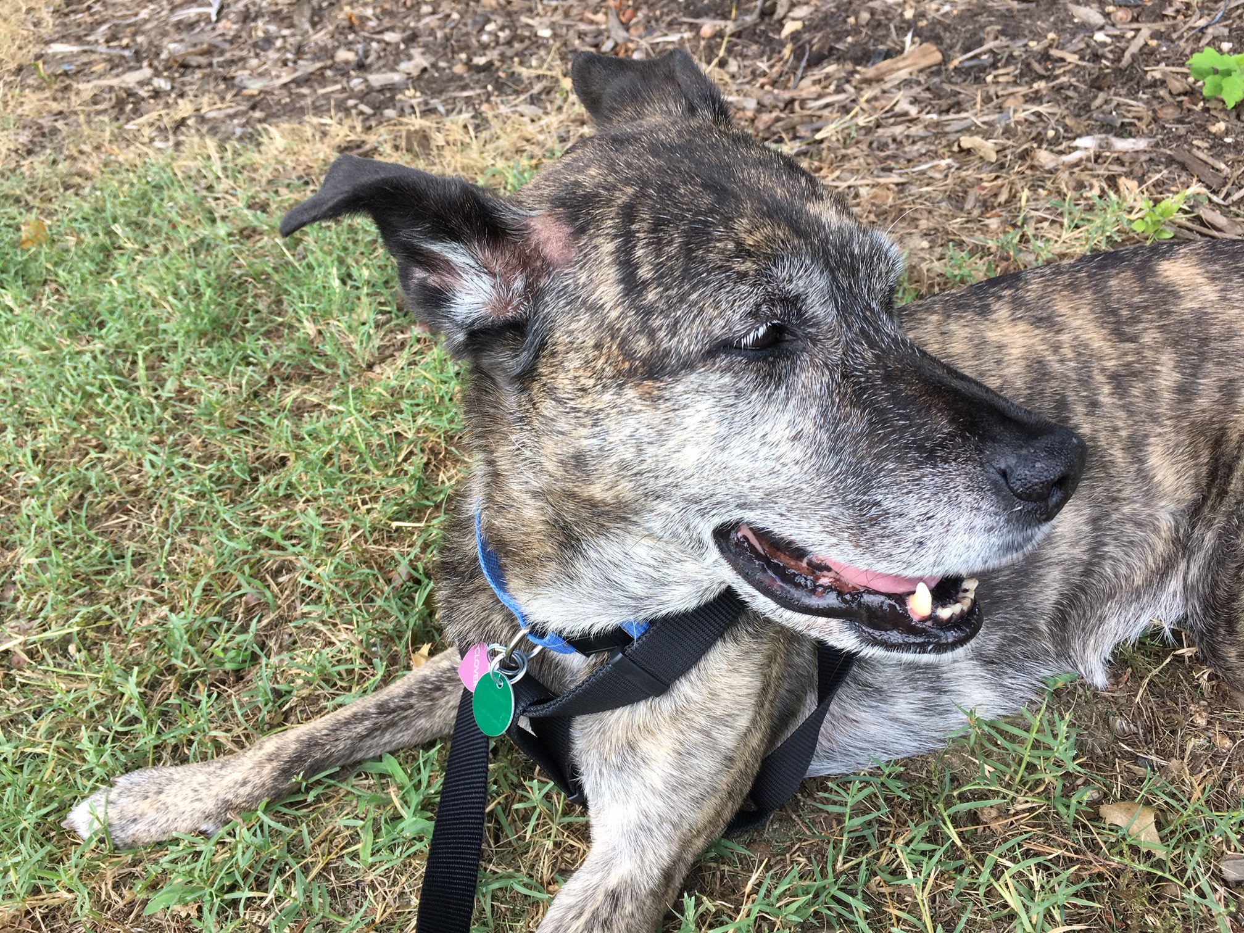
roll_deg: +4.4
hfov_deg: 61.7
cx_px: 622
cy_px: 466
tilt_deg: -35.8
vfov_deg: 48.2
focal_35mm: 29
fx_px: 1042
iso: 25
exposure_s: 1/120
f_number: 2.2
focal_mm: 4.15
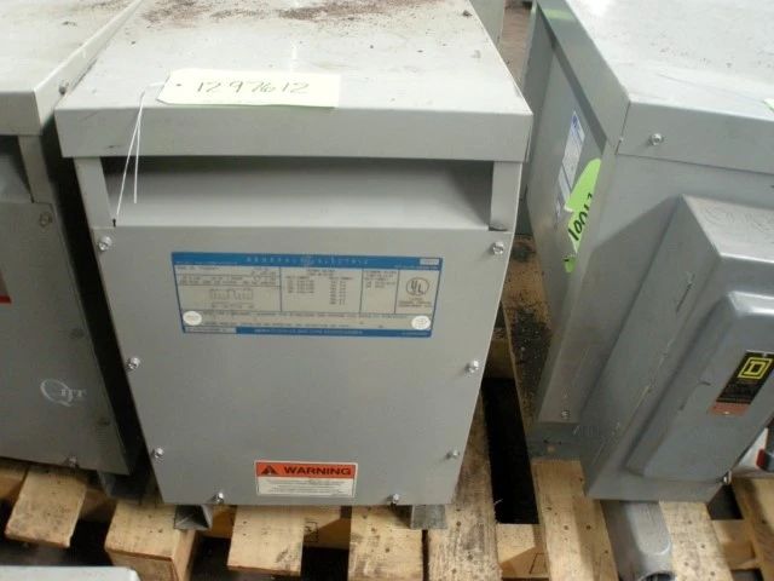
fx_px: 894
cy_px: 290
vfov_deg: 36.0
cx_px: 387
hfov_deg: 46.8
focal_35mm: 40
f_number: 2.9
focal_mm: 8.5
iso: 464
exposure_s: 1/8
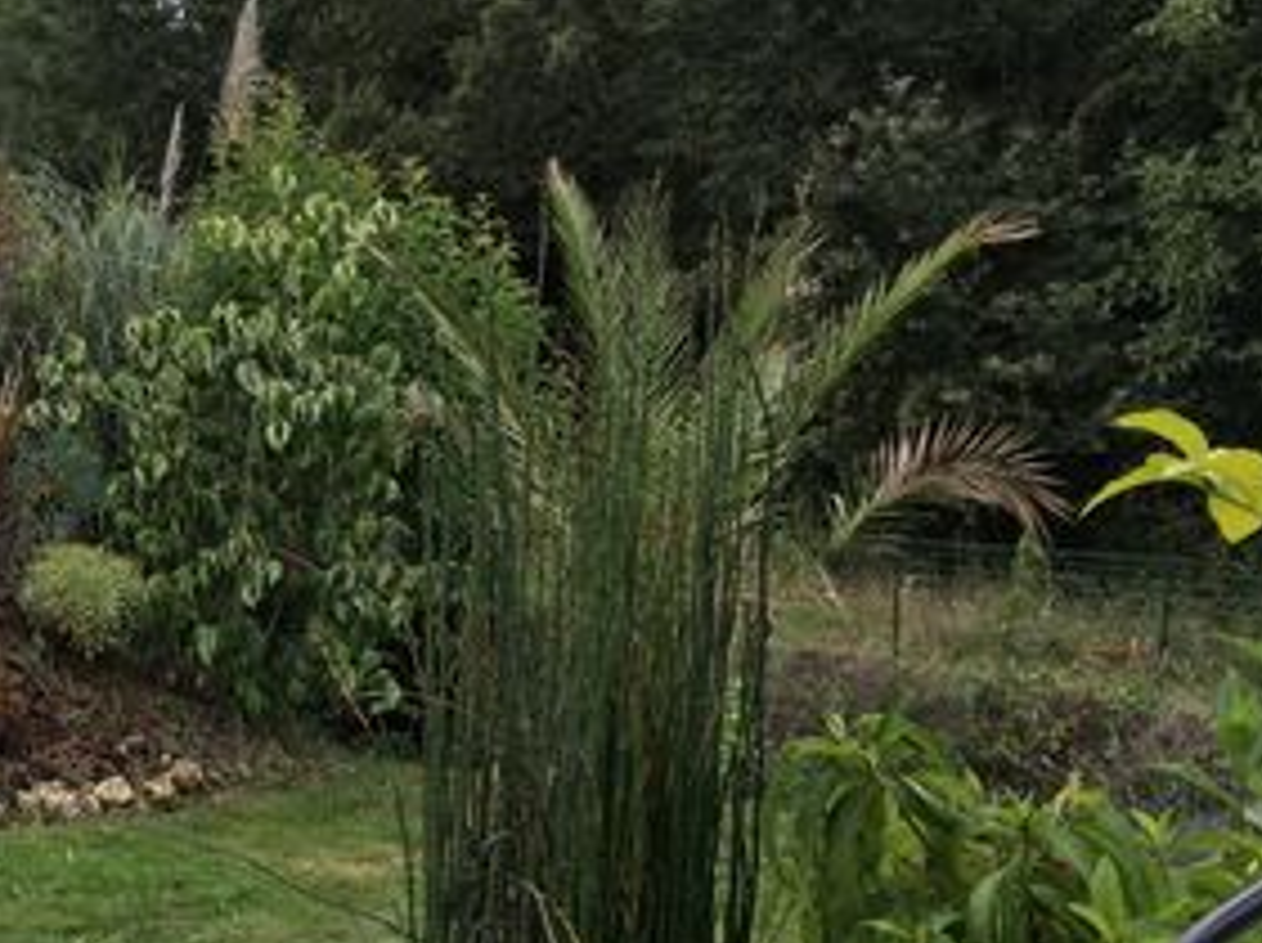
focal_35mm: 62
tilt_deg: -7.4
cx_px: -22
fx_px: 2257
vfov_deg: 23.5
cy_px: 647
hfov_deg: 29.1
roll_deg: +0.6
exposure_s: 1/251
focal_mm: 4.15
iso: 25
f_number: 2.2
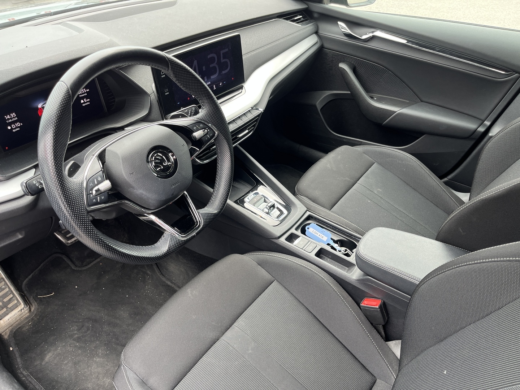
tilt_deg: -40.5
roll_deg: +0.5
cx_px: 260
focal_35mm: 26
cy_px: 195
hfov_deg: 67.3
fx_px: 391
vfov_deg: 53.1
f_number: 1.6
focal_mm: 5.1
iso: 80
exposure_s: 1/122
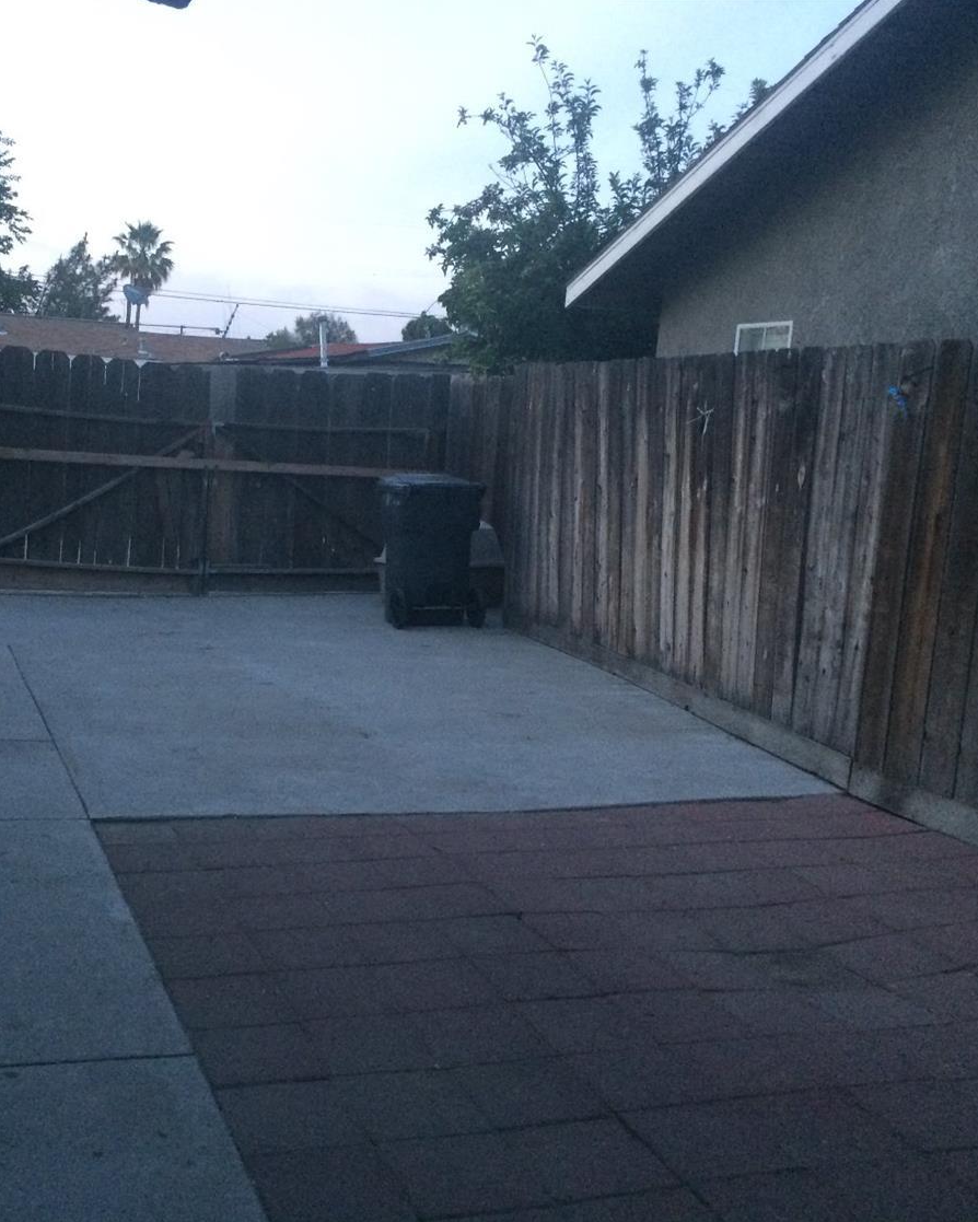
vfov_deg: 47.9
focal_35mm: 38
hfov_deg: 38.5
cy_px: 613
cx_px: 292
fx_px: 1375
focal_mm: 4.15
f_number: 2.2
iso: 250
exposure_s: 1/30
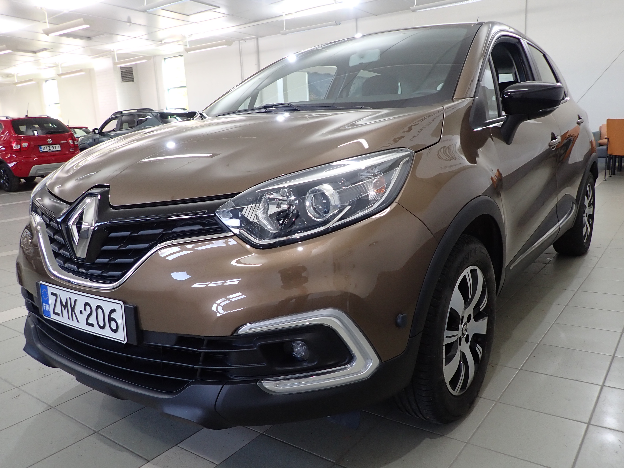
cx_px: 328
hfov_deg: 63.4
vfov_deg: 49.8
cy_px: 237
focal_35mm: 28
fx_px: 505
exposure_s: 1/60
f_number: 2
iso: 125
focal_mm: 4.5
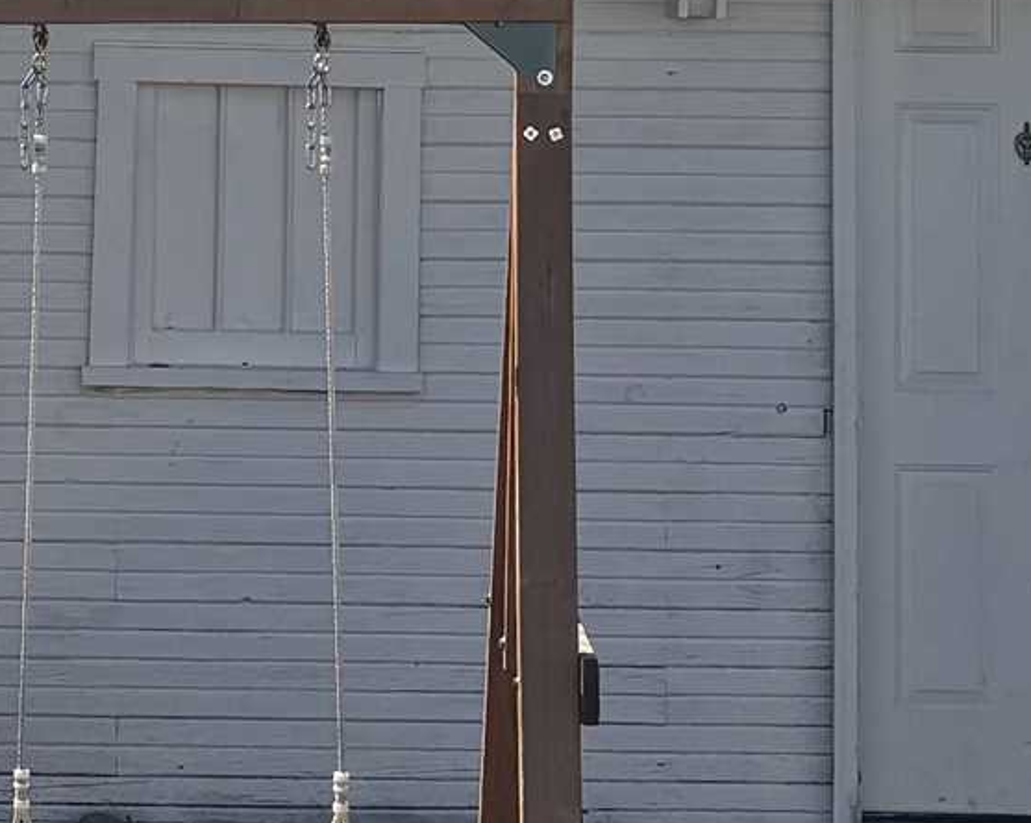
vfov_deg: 10.9
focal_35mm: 140
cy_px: -57
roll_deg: -0.9
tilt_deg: +2.5
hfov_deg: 13.5
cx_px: -68
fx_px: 4270
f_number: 1.6
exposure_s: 1/4425
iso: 50
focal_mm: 5.96
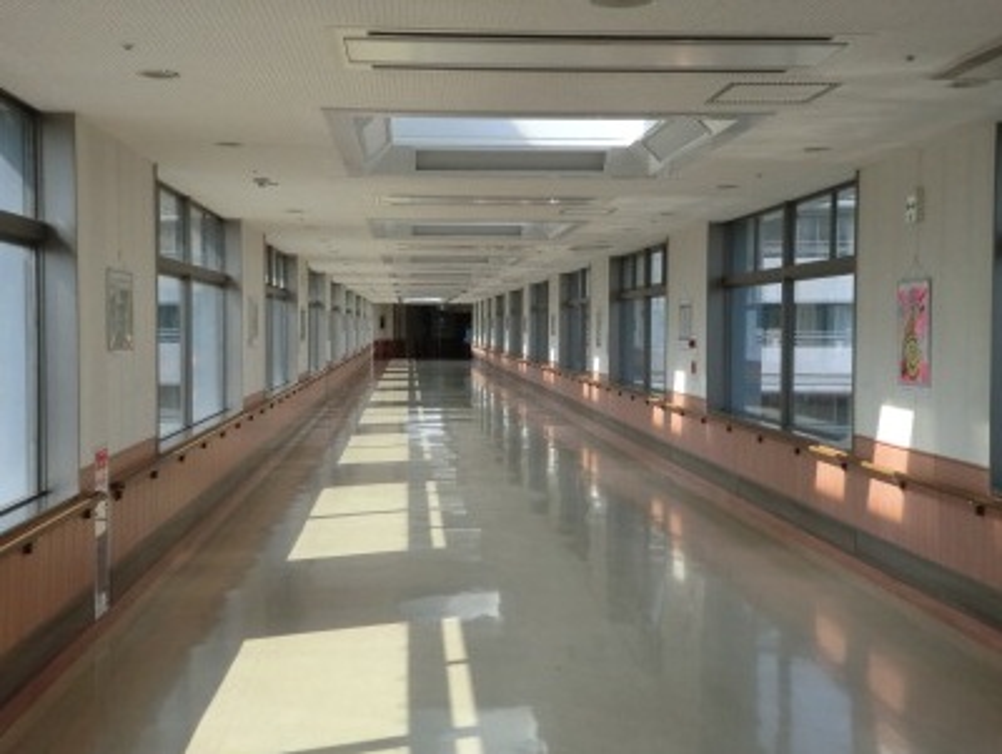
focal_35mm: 36
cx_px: 501
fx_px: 1043
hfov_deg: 51.3
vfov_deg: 39.7
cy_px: 377
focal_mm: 6.58
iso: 50
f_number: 3
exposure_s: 1/250
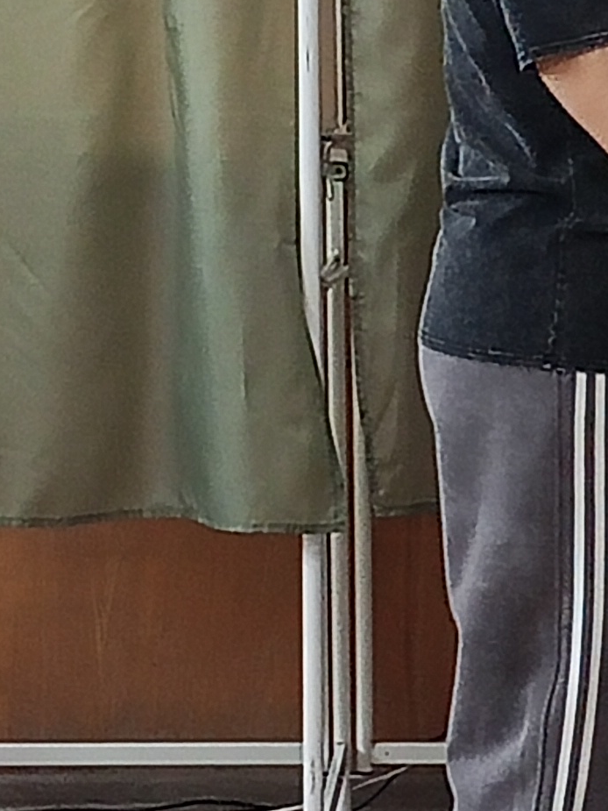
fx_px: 5081
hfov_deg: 6.7
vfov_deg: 9.1
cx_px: 948
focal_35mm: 217
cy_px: 473
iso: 400
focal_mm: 3.98
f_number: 1.8
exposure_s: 1/100
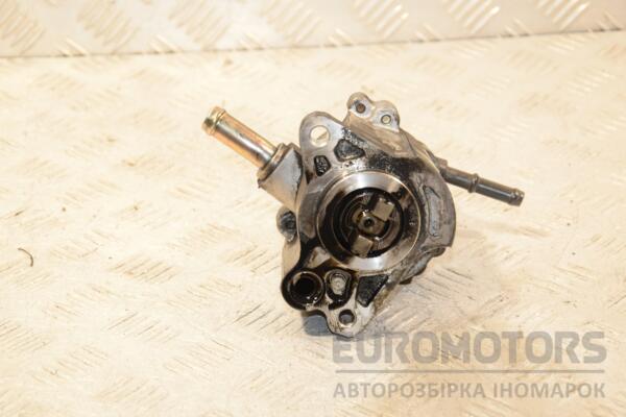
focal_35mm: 99
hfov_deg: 20.6
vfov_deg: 13.8
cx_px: 313
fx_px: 1721
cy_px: 208
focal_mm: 66
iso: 1600
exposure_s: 1/200
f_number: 7.1
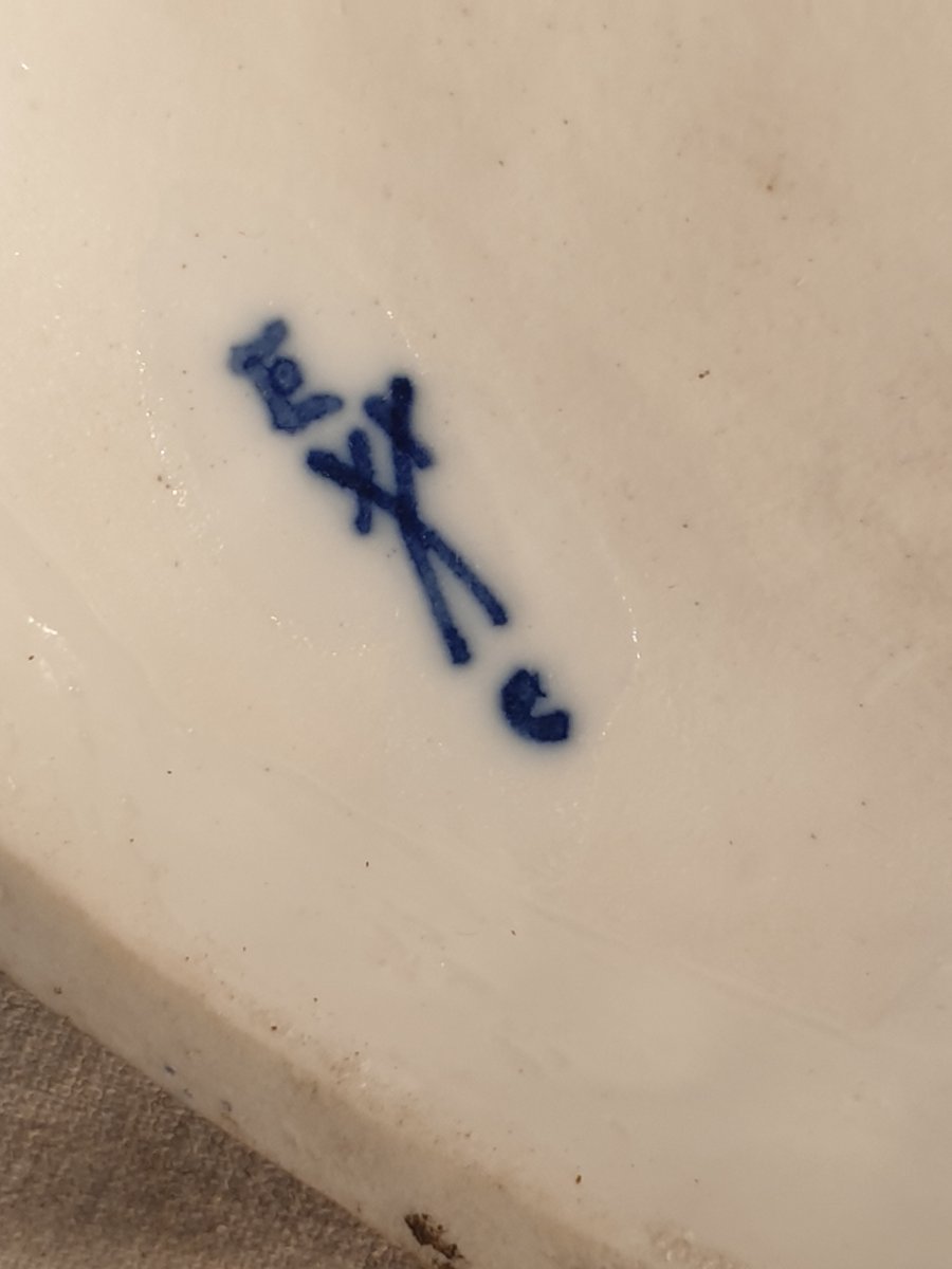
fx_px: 953
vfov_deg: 67.3
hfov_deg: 53.1
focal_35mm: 26
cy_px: 634
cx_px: 476
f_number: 2.4
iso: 50
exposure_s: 1/114
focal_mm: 4.3
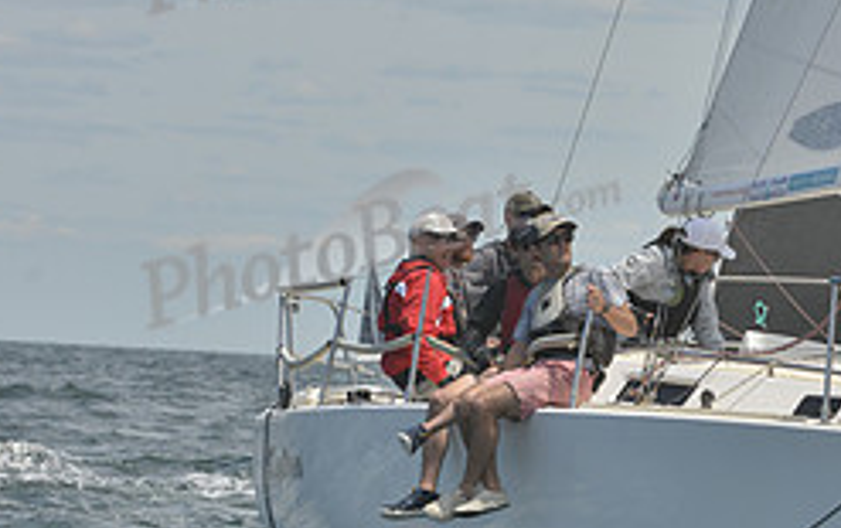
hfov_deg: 4.4
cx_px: 800
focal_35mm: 478
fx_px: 10968
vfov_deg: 2.8
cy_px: 370
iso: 280
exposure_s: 1/800
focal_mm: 200
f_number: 9
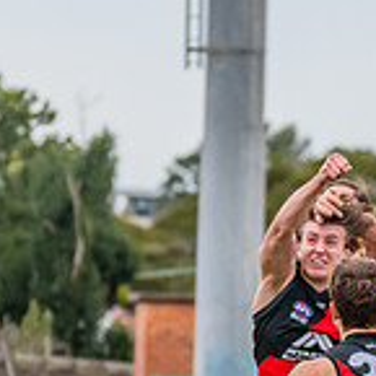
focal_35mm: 922
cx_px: 303
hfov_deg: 1.9
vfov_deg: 1.9
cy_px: 367
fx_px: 11330
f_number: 6.3
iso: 800
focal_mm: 180
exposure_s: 1/1600
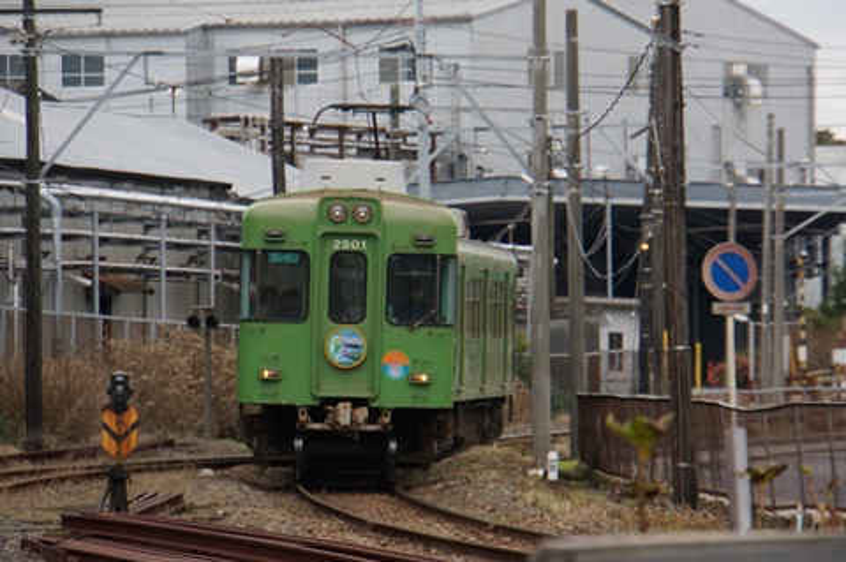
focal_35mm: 300
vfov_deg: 4.6
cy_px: 281
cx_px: 423
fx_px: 7043
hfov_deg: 6.9
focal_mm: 200
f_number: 6.3
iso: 800
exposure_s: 1/320
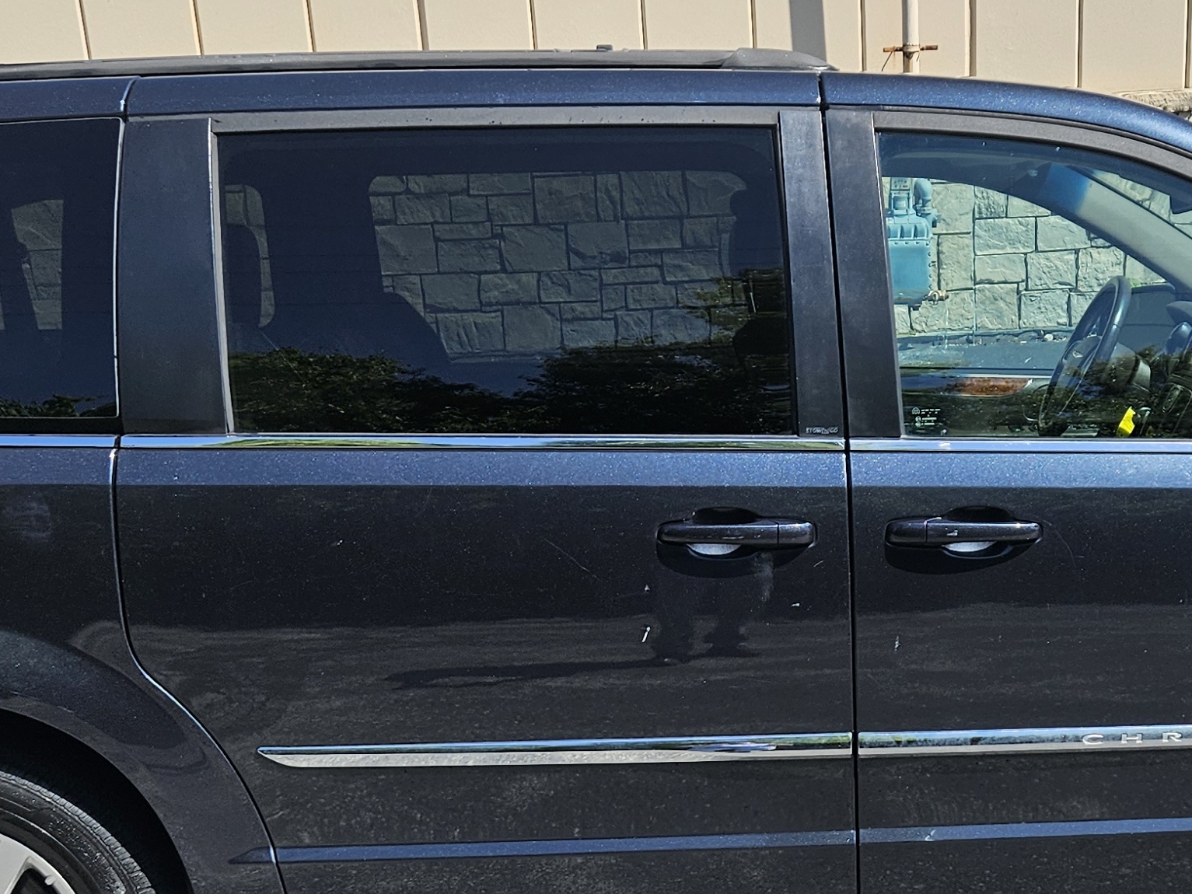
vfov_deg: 23.8
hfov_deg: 31.8
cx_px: 838
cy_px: 798
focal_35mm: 60
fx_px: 2066
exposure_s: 1/1623
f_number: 1.8
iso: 32
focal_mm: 5.4
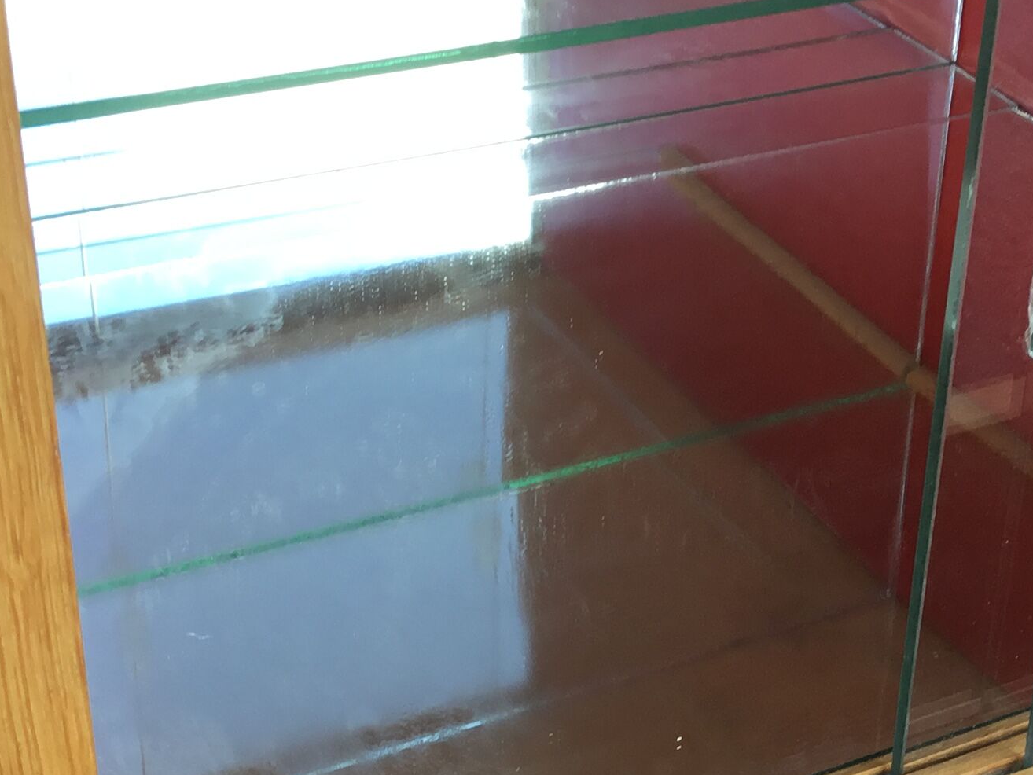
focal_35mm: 77
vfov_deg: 19.0
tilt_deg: -34.4
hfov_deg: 25.0
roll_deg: -5.5
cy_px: 563
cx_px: 787
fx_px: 2298
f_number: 2.4
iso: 25
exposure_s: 1/113
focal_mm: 3.3
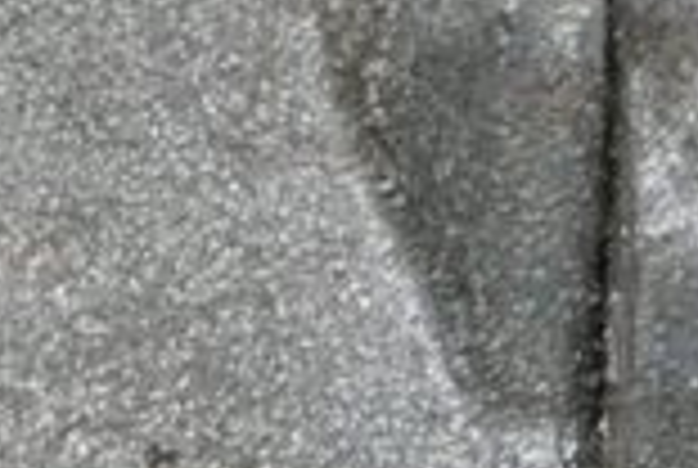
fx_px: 10554
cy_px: 920
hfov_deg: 3.7
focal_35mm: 543
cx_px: -1009
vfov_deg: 2.5
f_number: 13
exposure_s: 1/100
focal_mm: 55
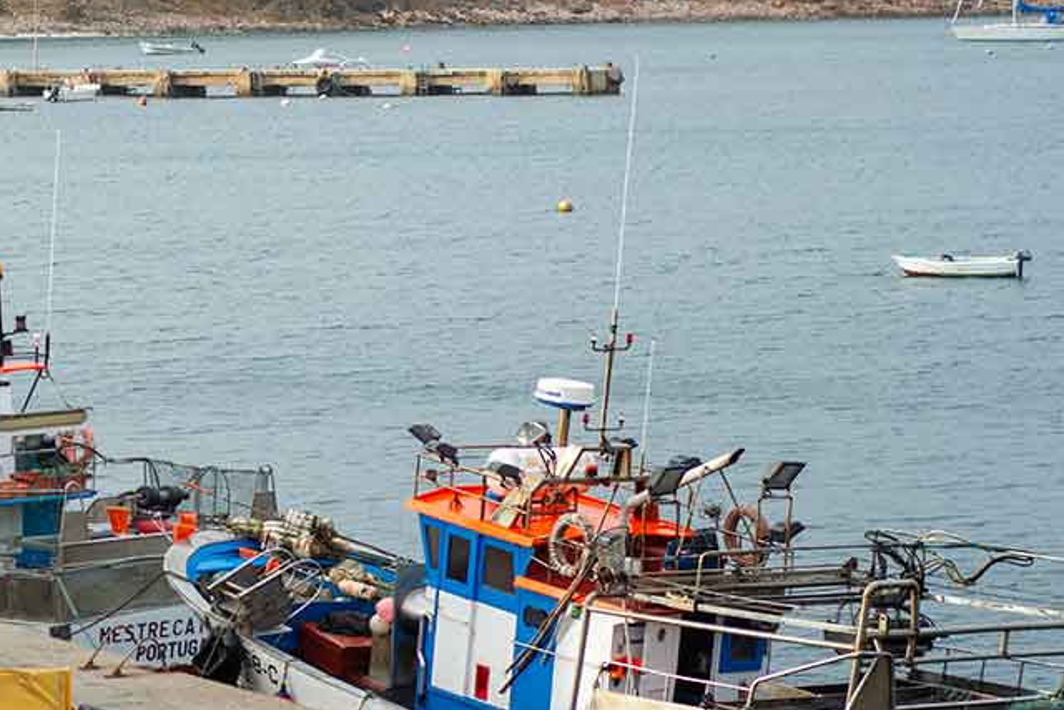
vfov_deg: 9.1
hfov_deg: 13.5
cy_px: 506
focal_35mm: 150
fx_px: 4434
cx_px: 40
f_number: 2.8
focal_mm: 50
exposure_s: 1/2500
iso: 400
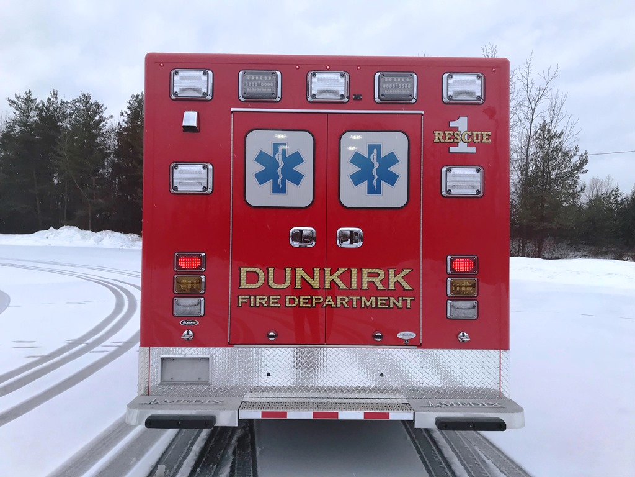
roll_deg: -2.7
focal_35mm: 28
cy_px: 238
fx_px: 514
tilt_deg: +0.9
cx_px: 318
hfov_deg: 63.4
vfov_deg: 49.7
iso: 20
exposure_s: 1/720
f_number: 1.8
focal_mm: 3.99
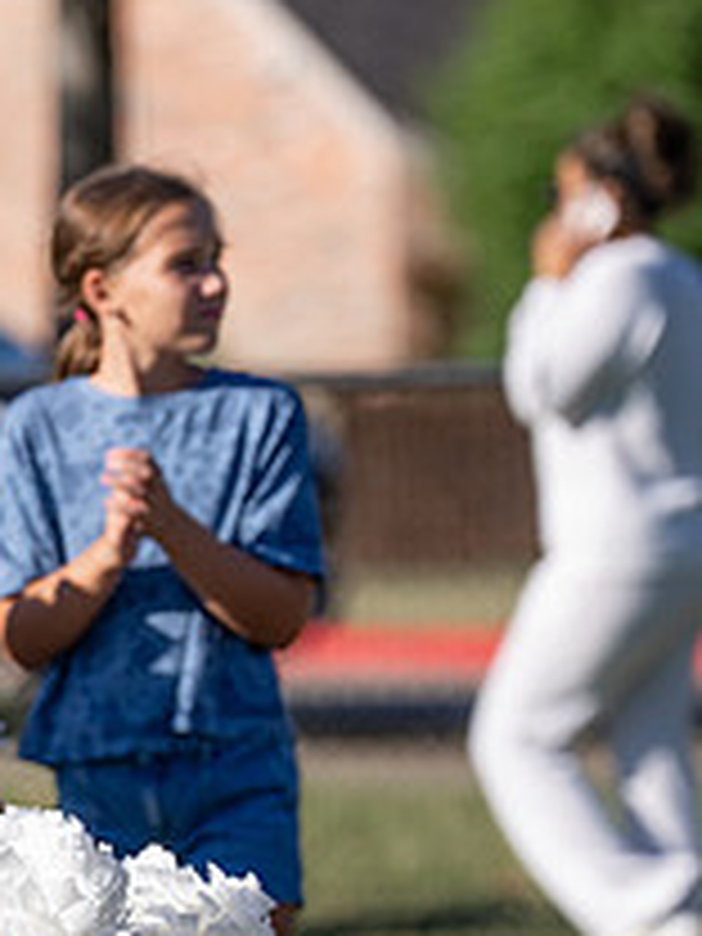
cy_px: 985
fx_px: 12925
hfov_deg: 3.1
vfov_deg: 4.1
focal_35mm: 478
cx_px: 136
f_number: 2.8
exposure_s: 1/1600
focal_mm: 145
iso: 100
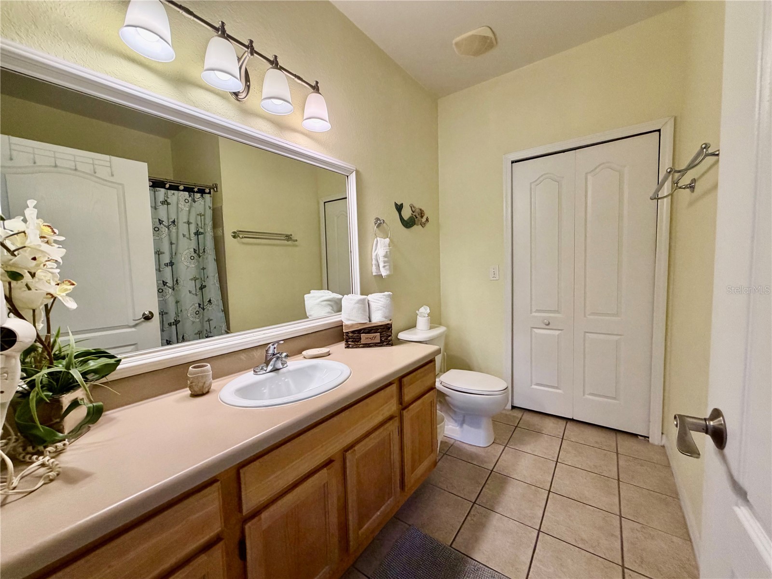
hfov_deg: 102.1
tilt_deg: -3.6
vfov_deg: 85.7
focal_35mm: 14
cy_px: 290
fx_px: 312
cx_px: 386
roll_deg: +2.3
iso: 250
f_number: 2.2
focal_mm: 2.22
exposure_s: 1/60
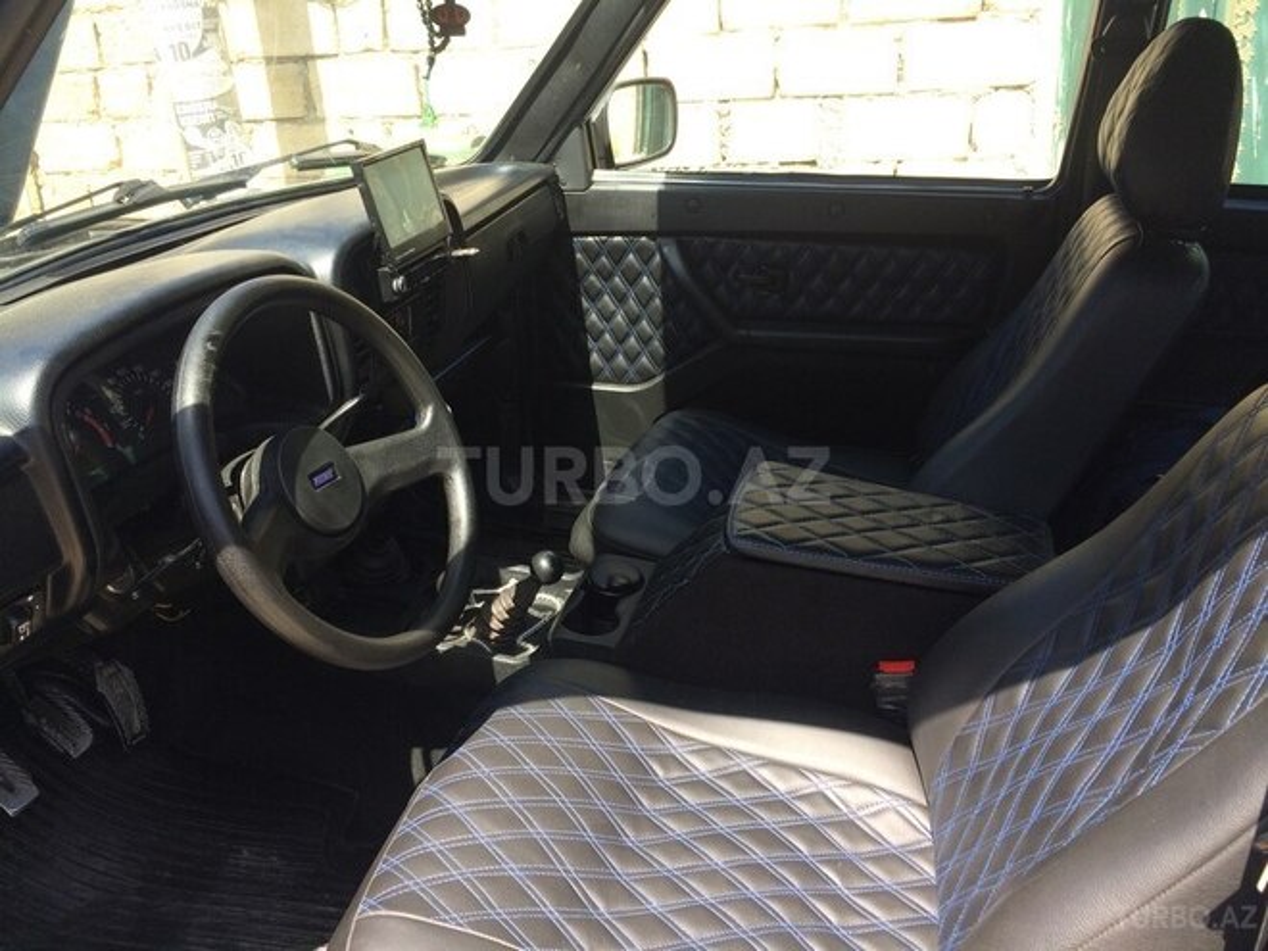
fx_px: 1062
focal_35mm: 29
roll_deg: +3.4
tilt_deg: -21.7
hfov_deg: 61.7
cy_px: 476
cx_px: 634
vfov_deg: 48.2
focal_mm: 4.15
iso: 32
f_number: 2.2
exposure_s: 1/339
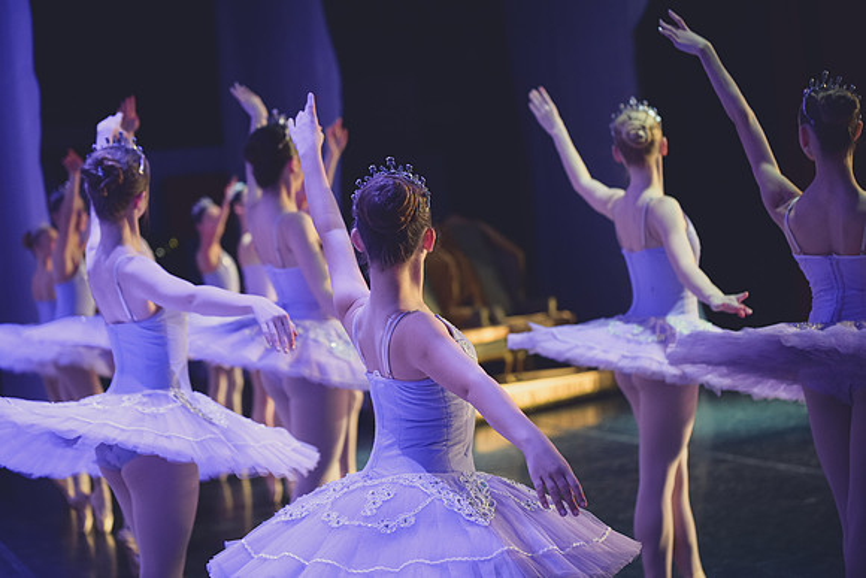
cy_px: 289
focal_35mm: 70
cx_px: 433
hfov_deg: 28.8
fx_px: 1684
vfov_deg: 19.5
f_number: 2.8
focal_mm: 70
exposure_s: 1/320
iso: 4000
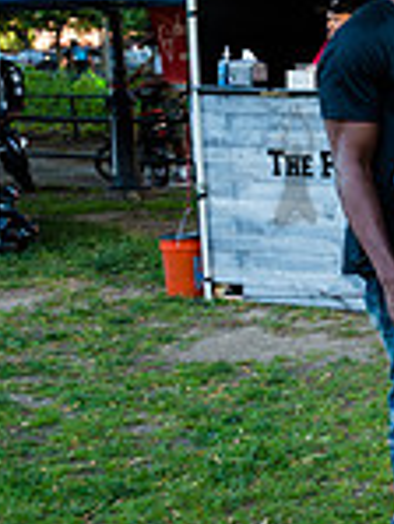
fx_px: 1364
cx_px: 974
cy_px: 164
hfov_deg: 12.5
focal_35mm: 90
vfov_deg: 21.6
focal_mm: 24
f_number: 2.8
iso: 200
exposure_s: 1/200
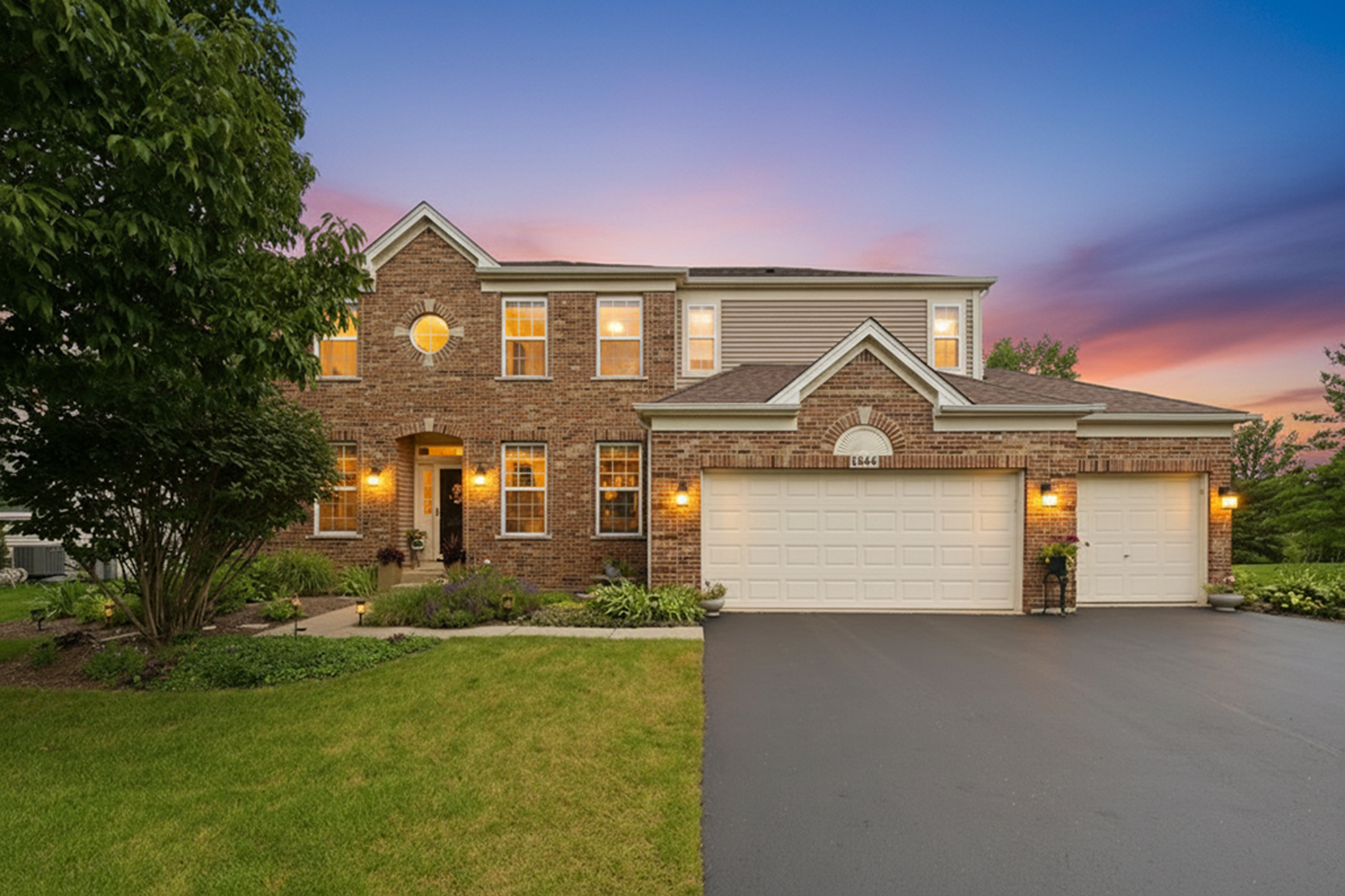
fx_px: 448
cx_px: 672
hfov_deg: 112.6
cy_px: 448
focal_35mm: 12
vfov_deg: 90.0
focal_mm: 12
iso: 100
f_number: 5
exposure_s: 1/250
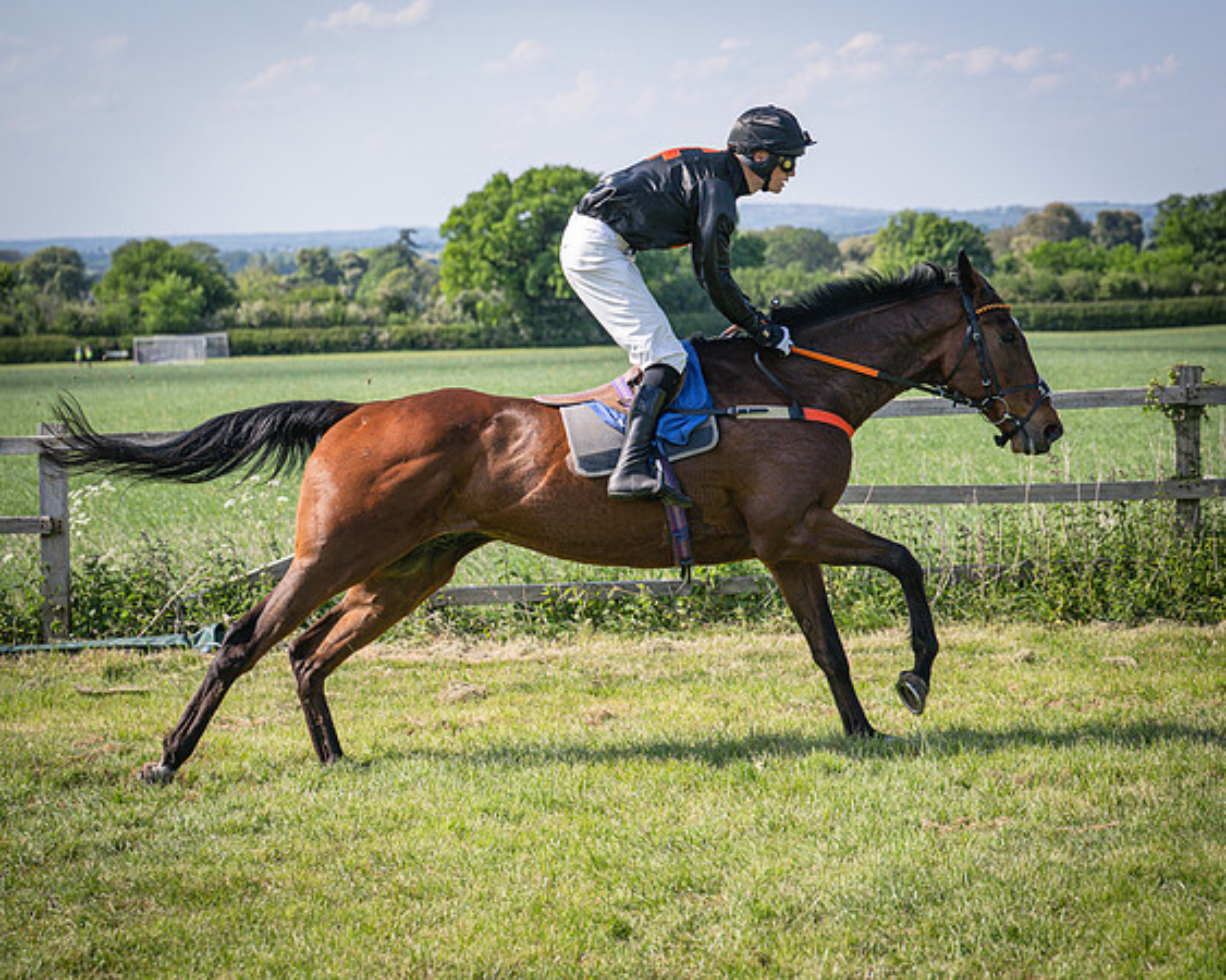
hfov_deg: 21.3
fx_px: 3263
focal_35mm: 90
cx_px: 673
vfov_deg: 17.1
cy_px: 526
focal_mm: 70
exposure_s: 1/3200
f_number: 4
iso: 400
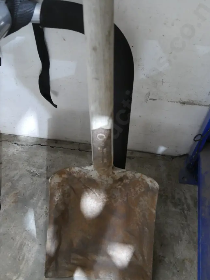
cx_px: 115
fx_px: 347
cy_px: 128
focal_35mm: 43
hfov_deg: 33.6
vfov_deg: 43.8
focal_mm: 18
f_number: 4
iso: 3200
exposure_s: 1/25
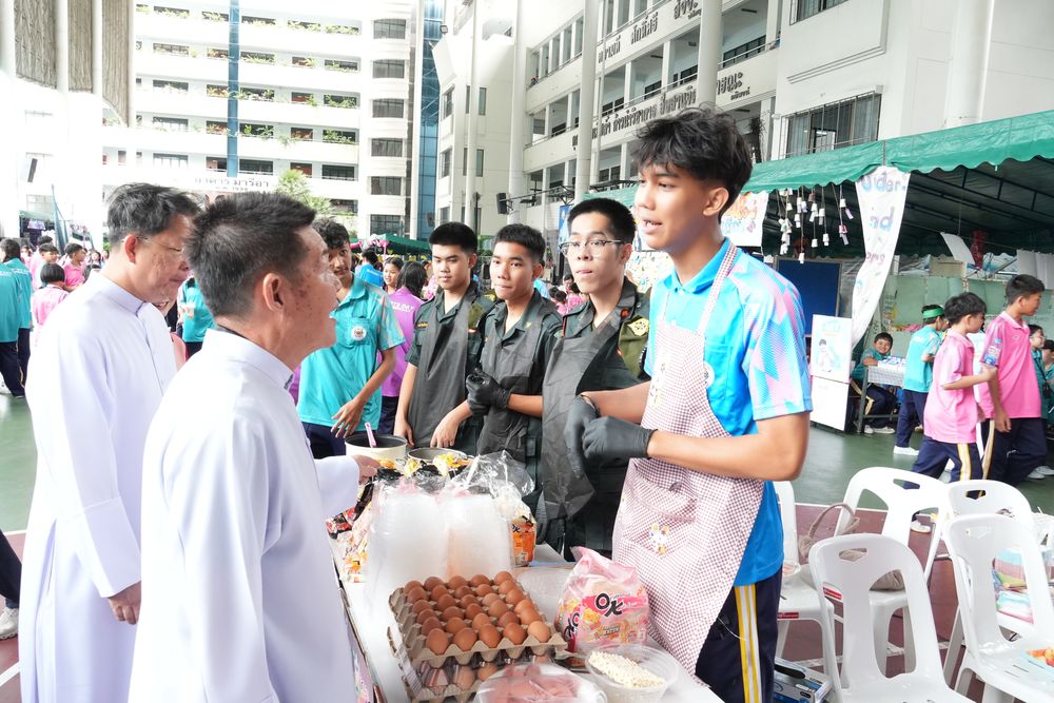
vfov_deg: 47.9
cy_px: 352
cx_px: 527
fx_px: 791
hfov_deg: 67.4
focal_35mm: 27
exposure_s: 1/125
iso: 2000
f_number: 7.1
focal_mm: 18
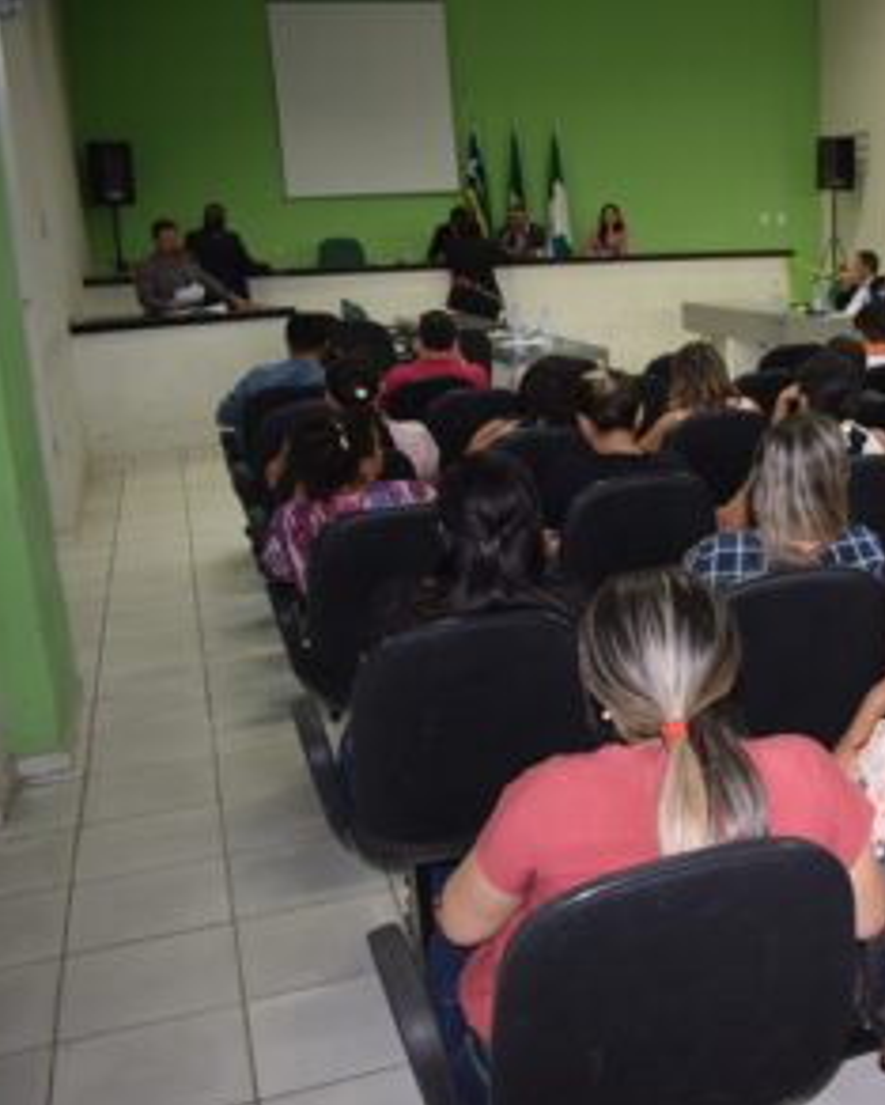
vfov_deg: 46.8
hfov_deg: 35.3
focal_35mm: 39
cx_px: 843
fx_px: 1276
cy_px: 564
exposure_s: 1/60
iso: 800
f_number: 3.5
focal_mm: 18
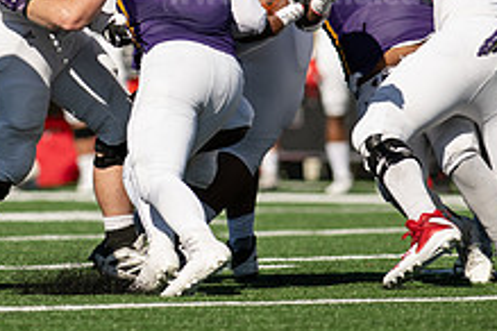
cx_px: 64
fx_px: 10988
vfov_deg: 1.7
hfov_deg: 2.6
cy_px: 42
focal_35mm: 796
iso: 125
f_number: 3.5
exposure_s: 1/2000
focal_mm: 300
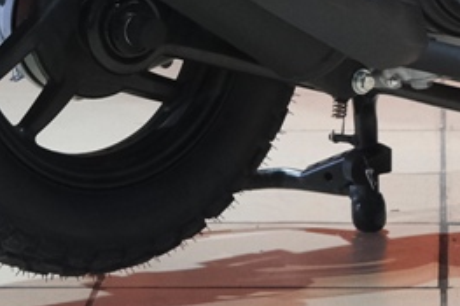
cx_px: 334
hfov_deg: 6.9
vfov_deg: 4.4
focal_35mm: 298
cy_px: -601
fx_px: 3805
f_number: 4
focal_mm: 32.5
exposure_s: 1/100
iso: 1600
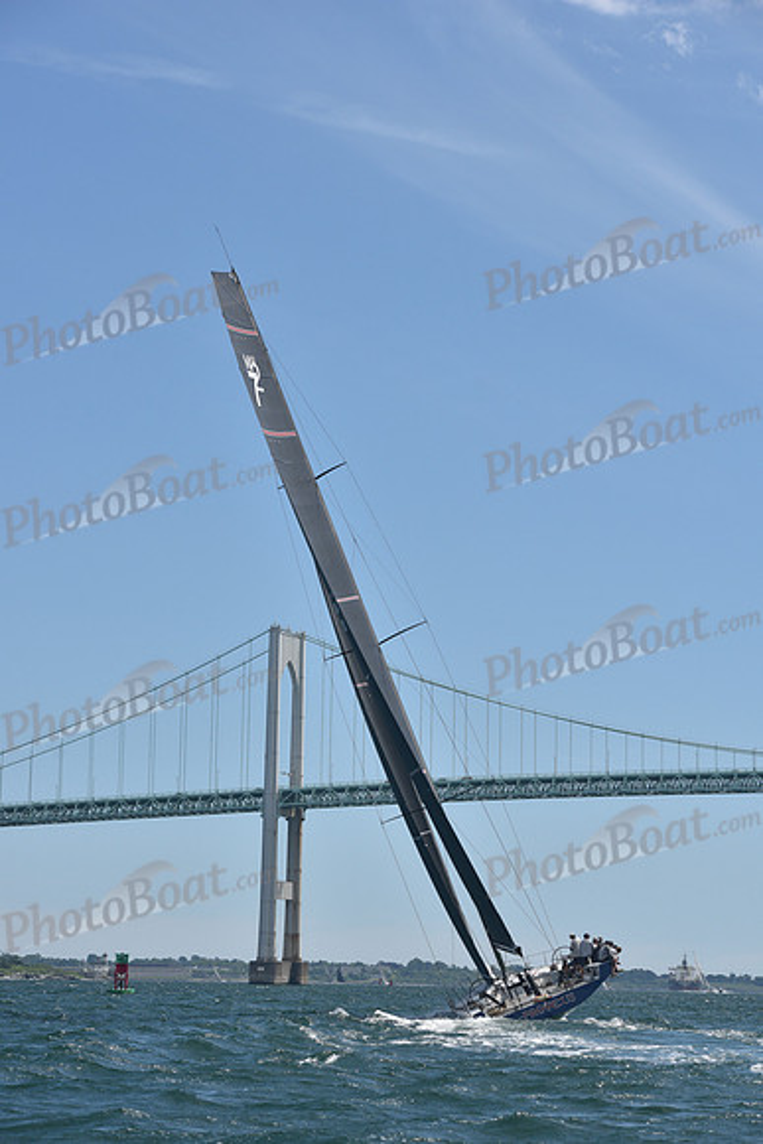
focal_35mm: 98
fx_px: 3113
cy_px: 572
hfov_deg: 14.0
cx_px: 382
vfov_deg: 20.8
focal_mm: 98
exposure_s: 1/800
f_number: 7.1
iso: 320
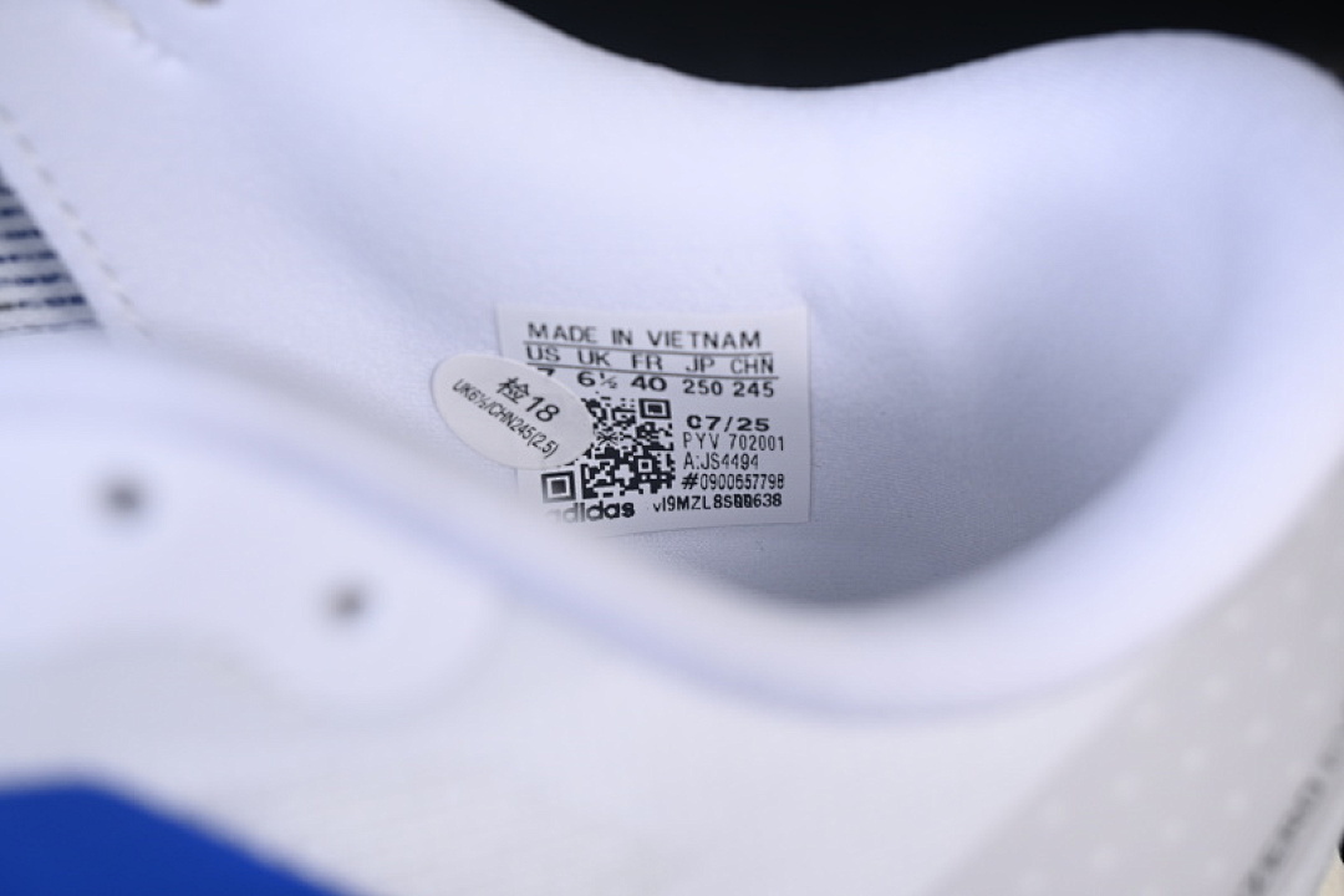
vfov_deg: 18.2
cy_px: 448
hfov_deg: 27.0
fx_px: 2800
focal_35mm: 75
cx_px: 672
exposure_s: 1/100
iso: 160
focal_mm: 50
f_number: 7.1
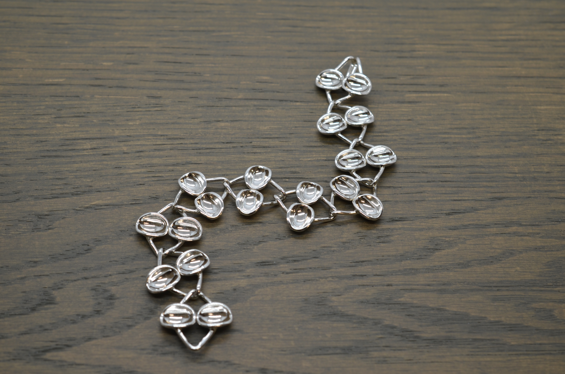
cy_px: 187
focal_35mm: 60
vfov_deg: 22.5
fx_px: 940
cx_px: 282
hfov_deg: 33.5
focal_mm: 40
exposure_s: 1/60
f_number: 8
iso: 200
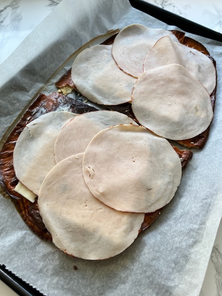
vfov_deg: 67.3
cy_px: 148
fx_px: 222
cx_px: 111
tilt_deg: -63.1
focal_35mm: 26
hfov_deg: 53.0
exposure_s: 1/121
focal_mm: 5.7
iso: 32
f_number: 1.5
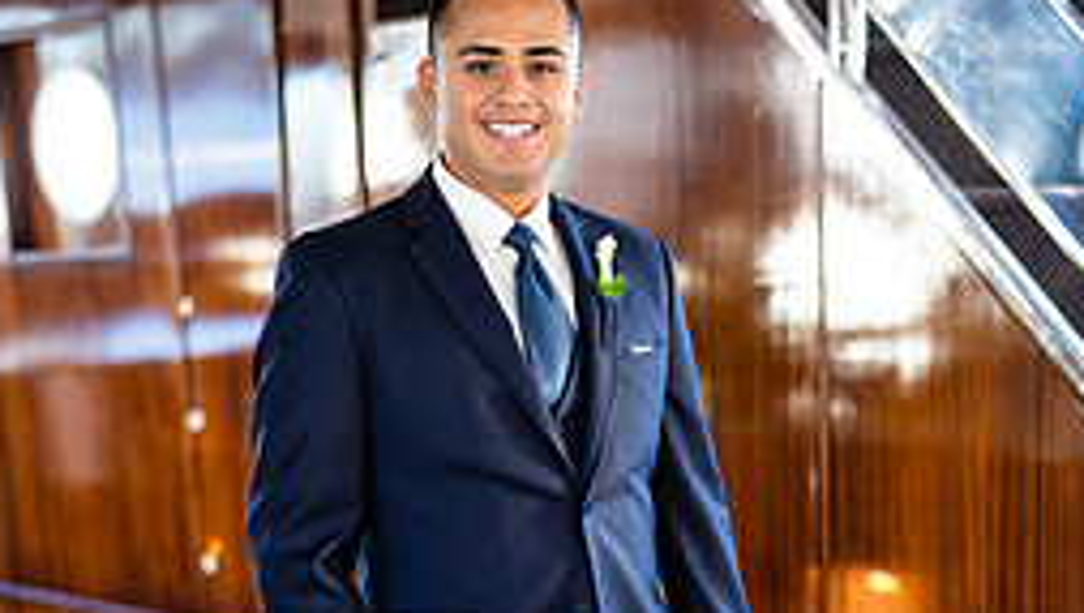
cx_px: 540
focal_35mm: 93
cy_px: 677
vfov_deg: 12.8
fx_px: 2676
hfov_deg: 22.9
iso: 160
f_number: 1.4
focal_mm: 50
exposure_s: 1/200
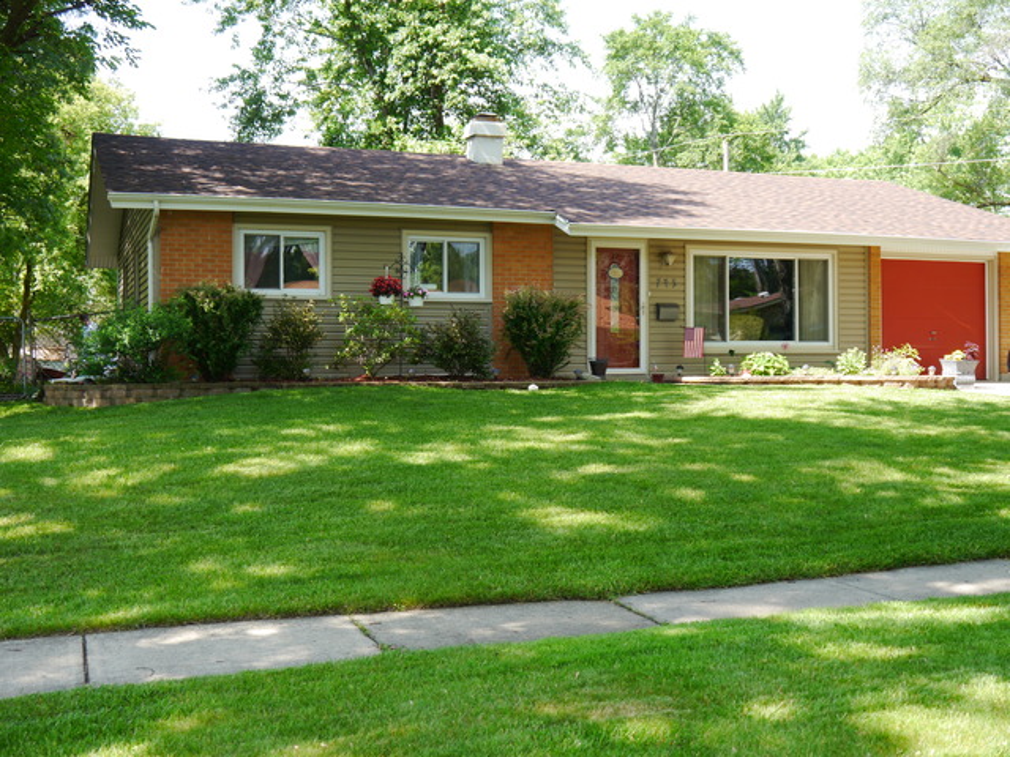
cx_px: 505
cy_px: 378
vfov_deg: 34.3
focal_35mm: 42
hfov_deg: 44.8
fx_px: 1225
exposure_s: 1/100
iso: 160
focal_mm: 21
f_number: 5
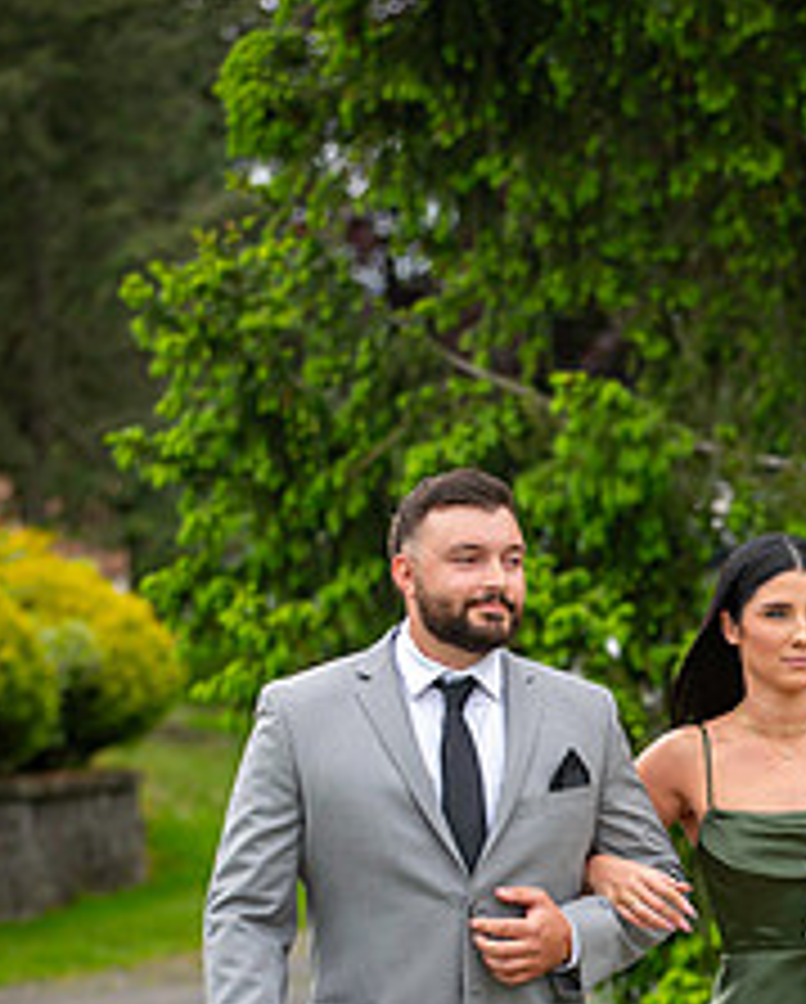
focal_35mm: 174
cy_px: 896
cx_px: 576
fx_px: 5178
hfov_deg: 8.9
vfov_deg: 11.0
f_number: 2.8
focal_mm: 92
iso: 100
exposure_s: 1/320
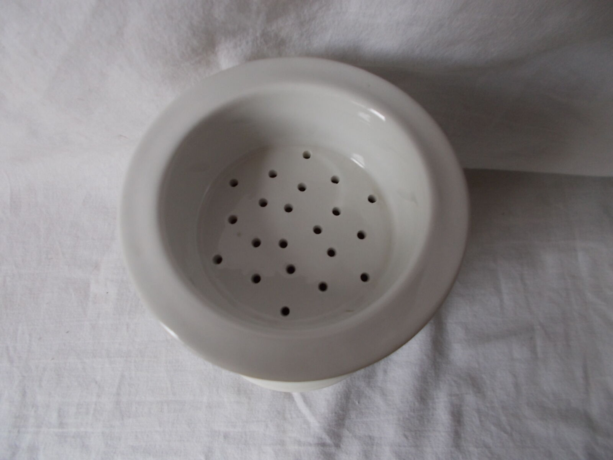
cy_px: 230
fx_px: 460
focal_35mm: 26
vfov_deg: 53.1
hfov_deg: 67.3
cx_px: 306
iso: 140
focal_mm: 4.6
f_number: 3.2
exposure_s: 1/25
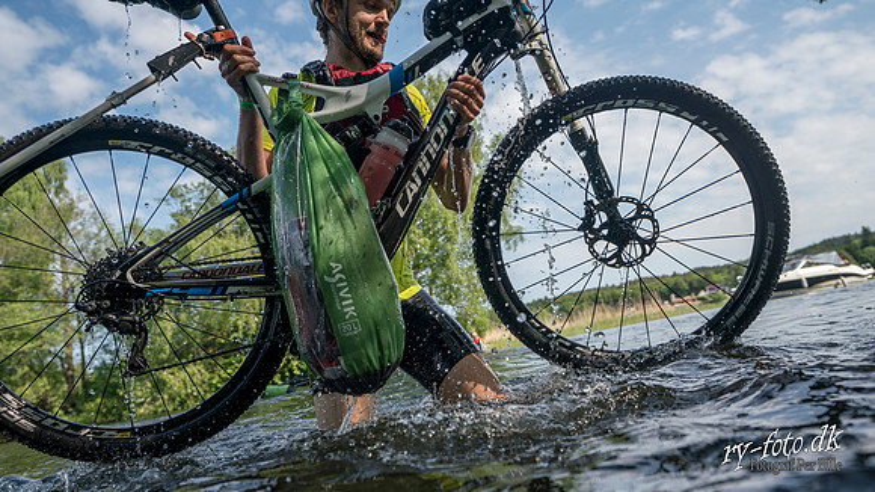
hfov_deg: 65.5
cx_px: 438
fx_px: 680
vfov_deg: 39.6
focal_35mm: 29
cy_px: 292
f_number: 4
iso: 400
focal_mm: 28
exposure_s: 1/1600
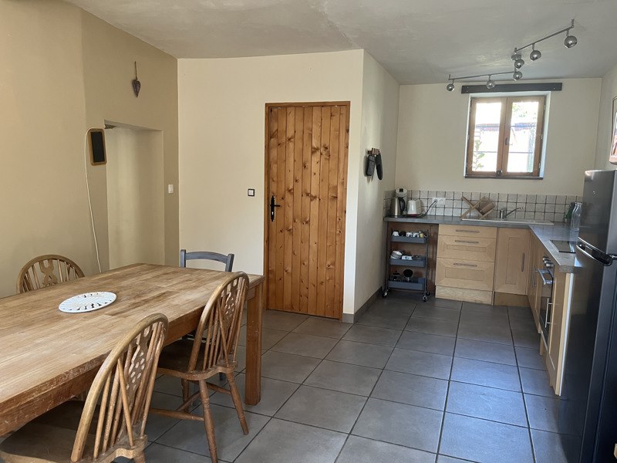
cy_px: 232
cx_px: 308
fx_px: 463
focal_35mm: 26
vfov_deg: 53.1
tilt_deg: -7.2
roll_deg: -1.1
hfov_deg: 67.3
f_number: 1.6
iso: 125
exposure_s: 1/67
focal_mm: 5.1
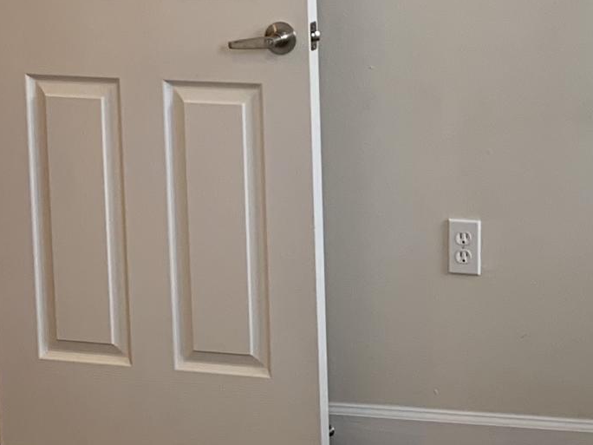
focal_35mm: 114
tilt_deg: -4.9
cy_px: -97
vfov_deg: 12.7
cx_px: 798
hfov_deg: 16.2
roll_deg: +0.5
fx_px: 1953
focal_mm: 4.25
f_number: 1.8
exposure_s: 1/120
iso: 64
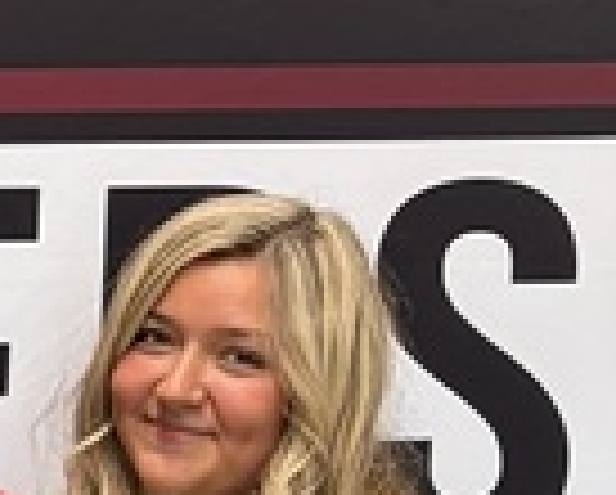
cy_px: 873
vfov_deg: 7.9
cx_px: -710
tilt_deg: -5.9
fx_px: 3451
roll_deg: -0.8
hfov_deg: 9.4
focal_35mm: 189
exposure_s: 1/60
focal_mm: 5.96
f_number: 1.6
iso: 125
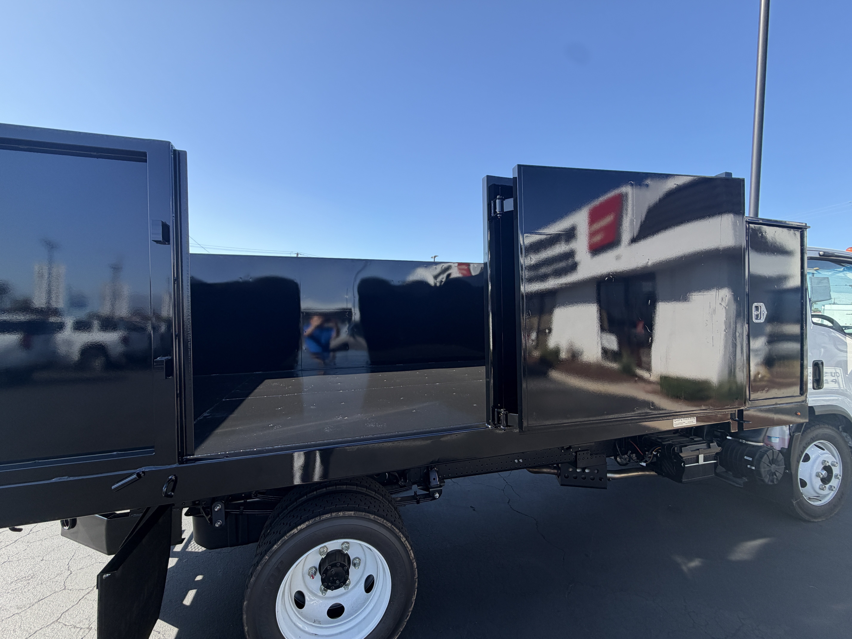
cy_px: 320
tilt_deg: -1.3
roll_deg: -1.2
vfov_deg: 85.7
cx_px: 426
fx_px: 345
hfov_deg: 102.1
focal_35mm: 14
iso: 40
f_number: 2.2
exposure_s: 1/540
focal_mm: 2.22
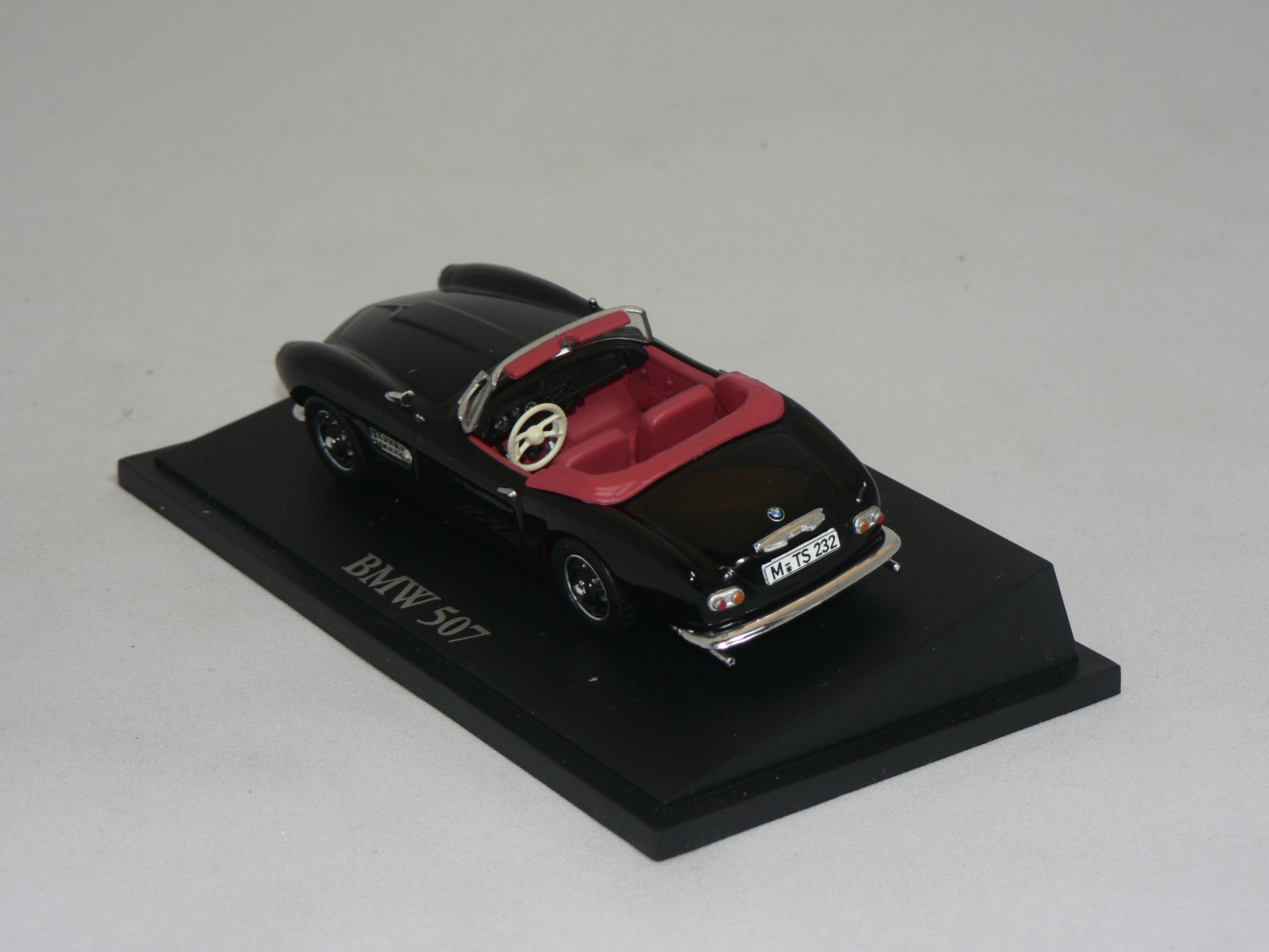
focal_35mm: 99
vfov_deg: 14.9
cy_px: 476
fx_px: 3629
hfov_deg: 19.8
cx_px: 634
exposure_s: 1/60
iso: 80
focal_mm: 16.5
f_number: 3.2
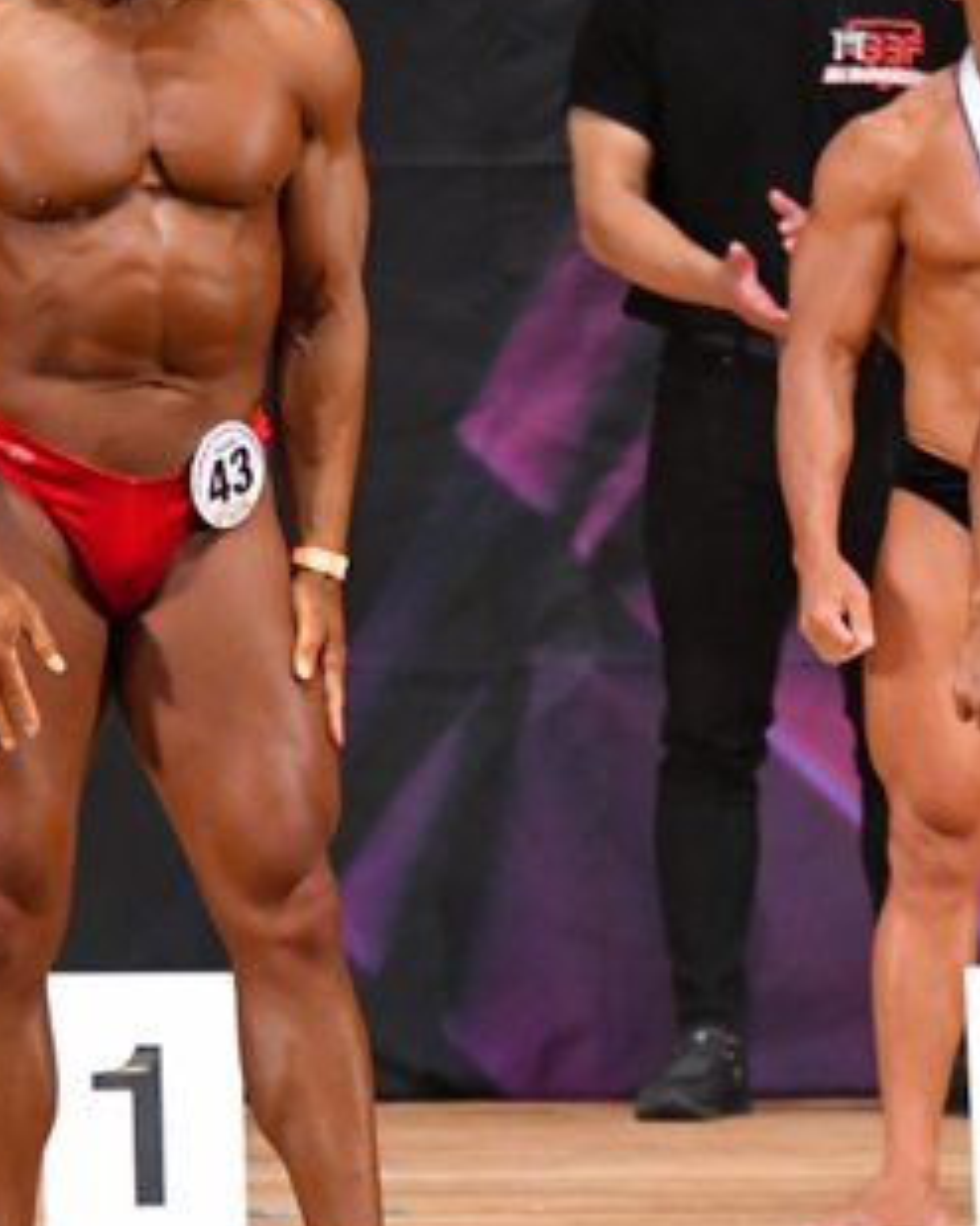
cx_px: 811
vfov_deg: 3.2
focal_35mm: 600
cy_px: 524
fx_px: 21764
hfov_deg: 2.6
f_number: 5.6
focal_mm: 170
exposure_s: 1/400
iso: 5600
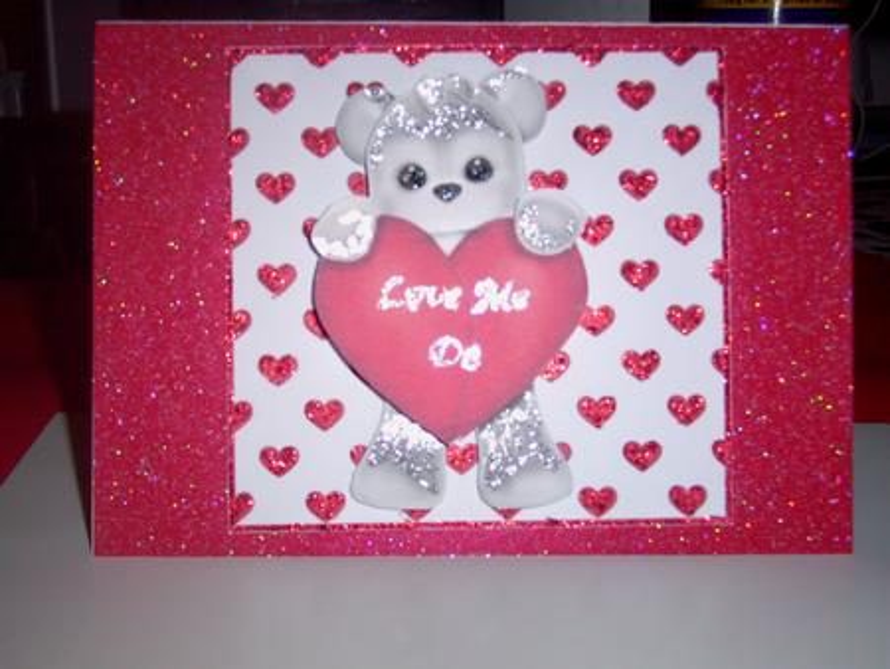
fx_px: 1286
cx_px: 445
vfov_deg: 29.1
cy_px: 334
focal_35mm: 50
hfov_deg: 38.2
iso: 80
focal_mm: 8.8
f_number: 4
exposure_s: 1/40
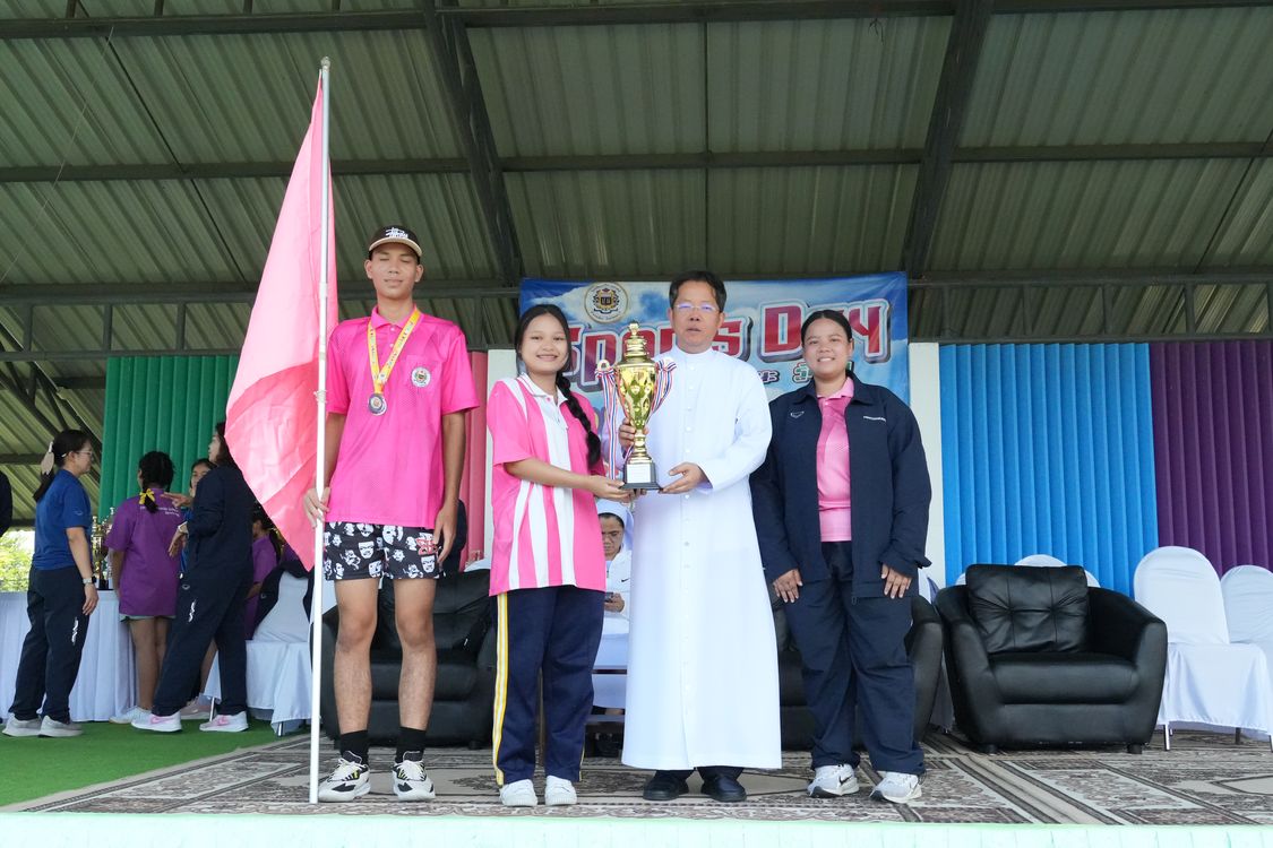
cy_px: 424
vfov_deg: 33.0
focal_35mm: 40
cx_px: 636
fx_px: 1432
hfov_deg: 47.9
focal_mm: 27
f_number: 8
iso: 5000
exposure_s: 1/1600
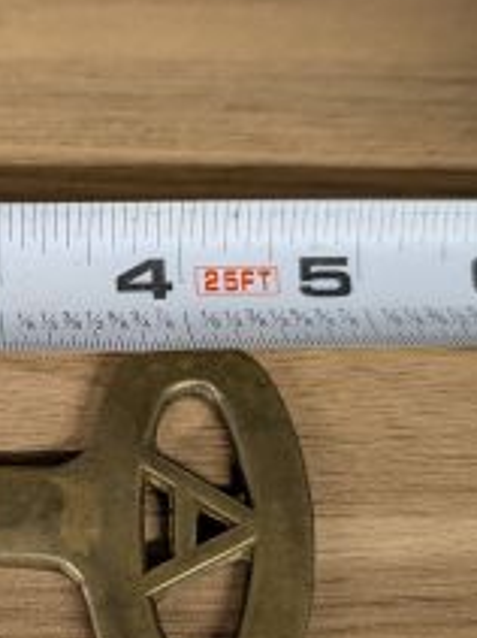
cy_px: 417
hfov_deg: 24.5
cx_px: 0
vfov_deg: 33.5
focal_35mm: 57
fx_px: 1048
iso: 191
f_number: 1.68
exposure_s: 1/40
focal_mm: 6.9
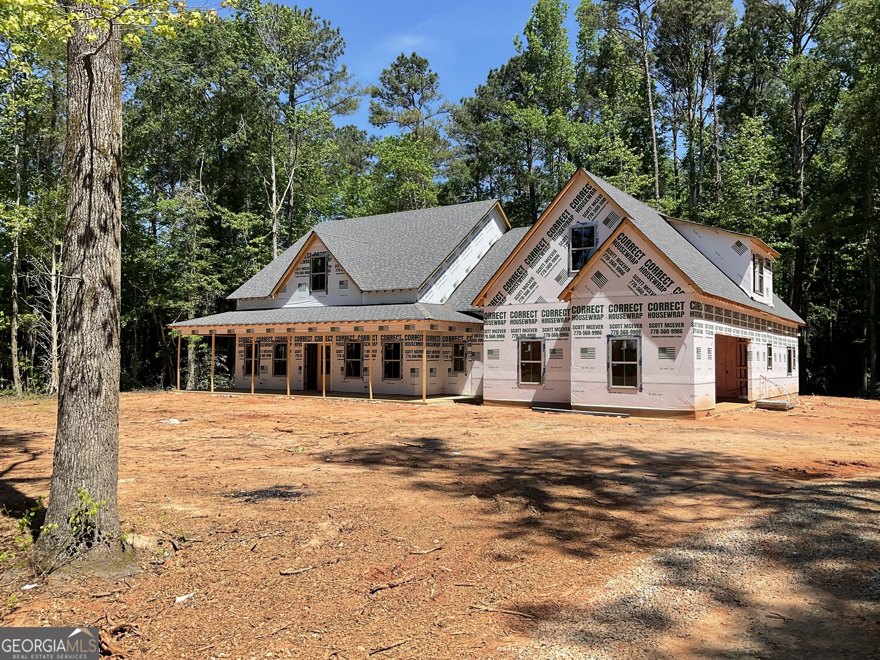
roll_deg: +0.1
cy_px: 330
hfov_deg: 61.7
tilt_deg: +1.4
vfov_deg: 48.2
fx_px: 737
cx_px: 440
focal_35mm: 29
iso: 16
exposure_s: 1/1412
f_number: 1.8
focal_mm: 3
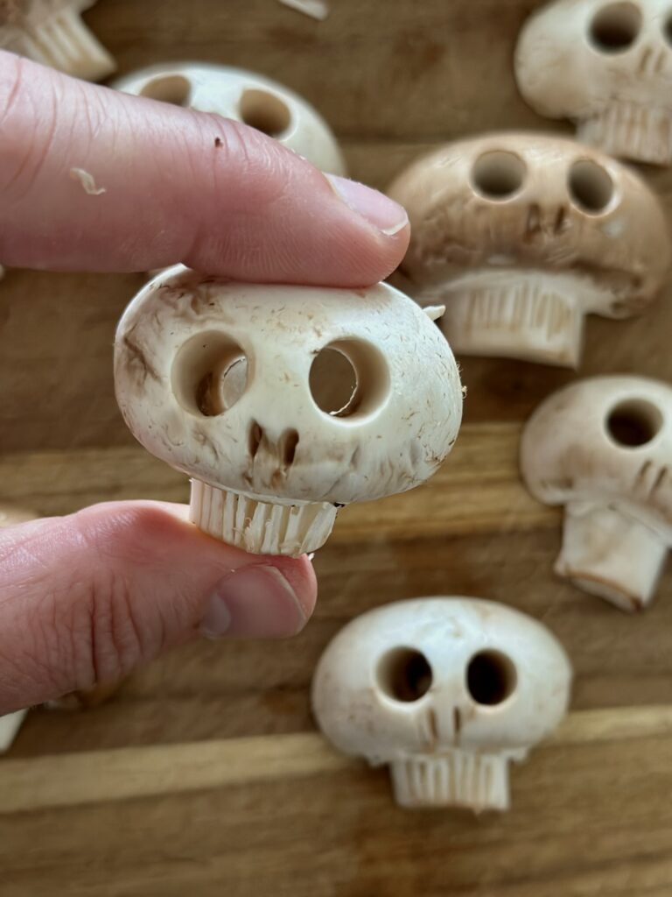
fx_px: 1242
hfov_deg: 30.3
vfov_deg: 39.7
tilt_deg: -81.9
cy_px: 448
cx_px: 336
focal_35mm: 48
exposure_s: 1/56
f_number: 1.78
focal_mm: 6.86
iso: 400
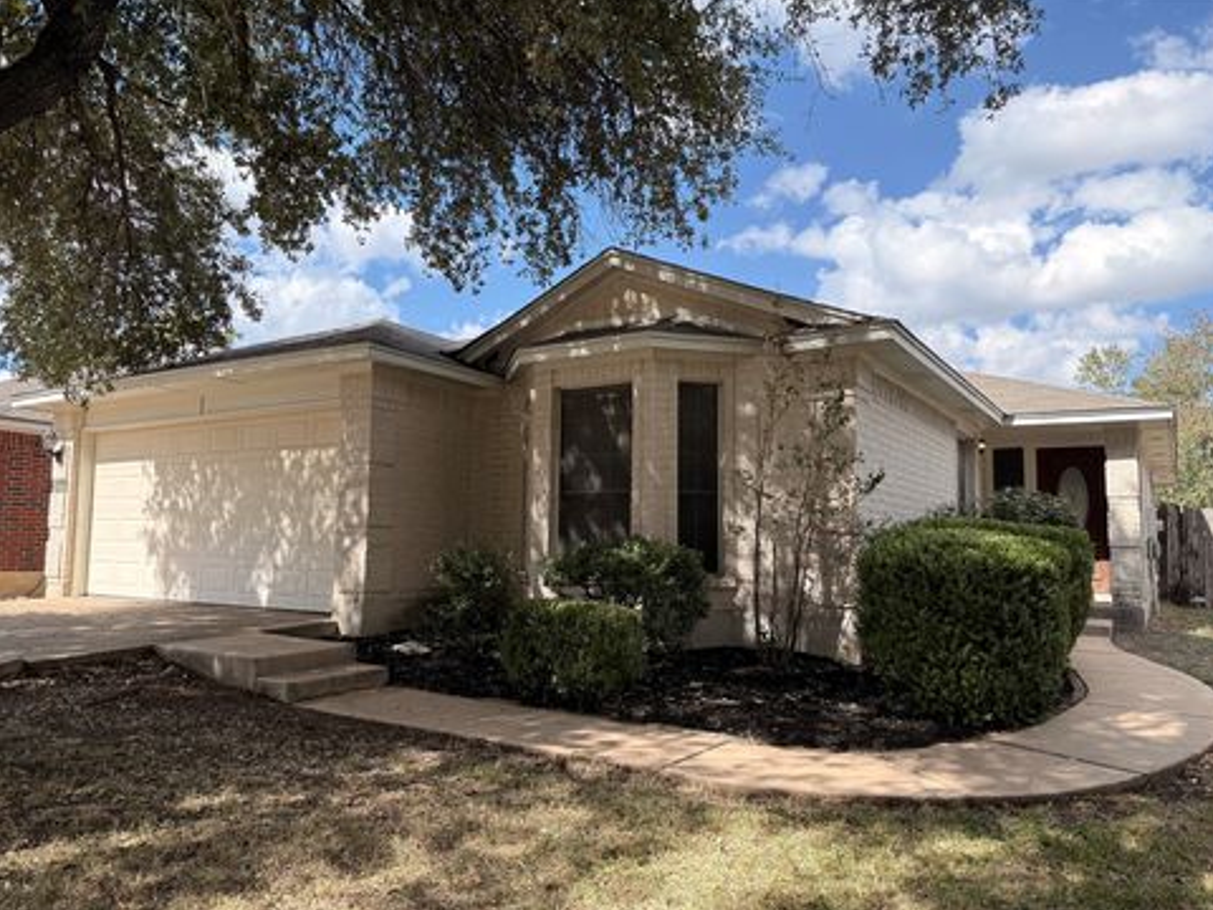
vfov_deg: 54.9
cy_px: 459
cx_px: 586
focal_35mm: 25
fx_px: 876
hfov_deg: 69.4
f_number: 1.78
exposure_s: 1/888
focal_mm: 6.76
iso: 100
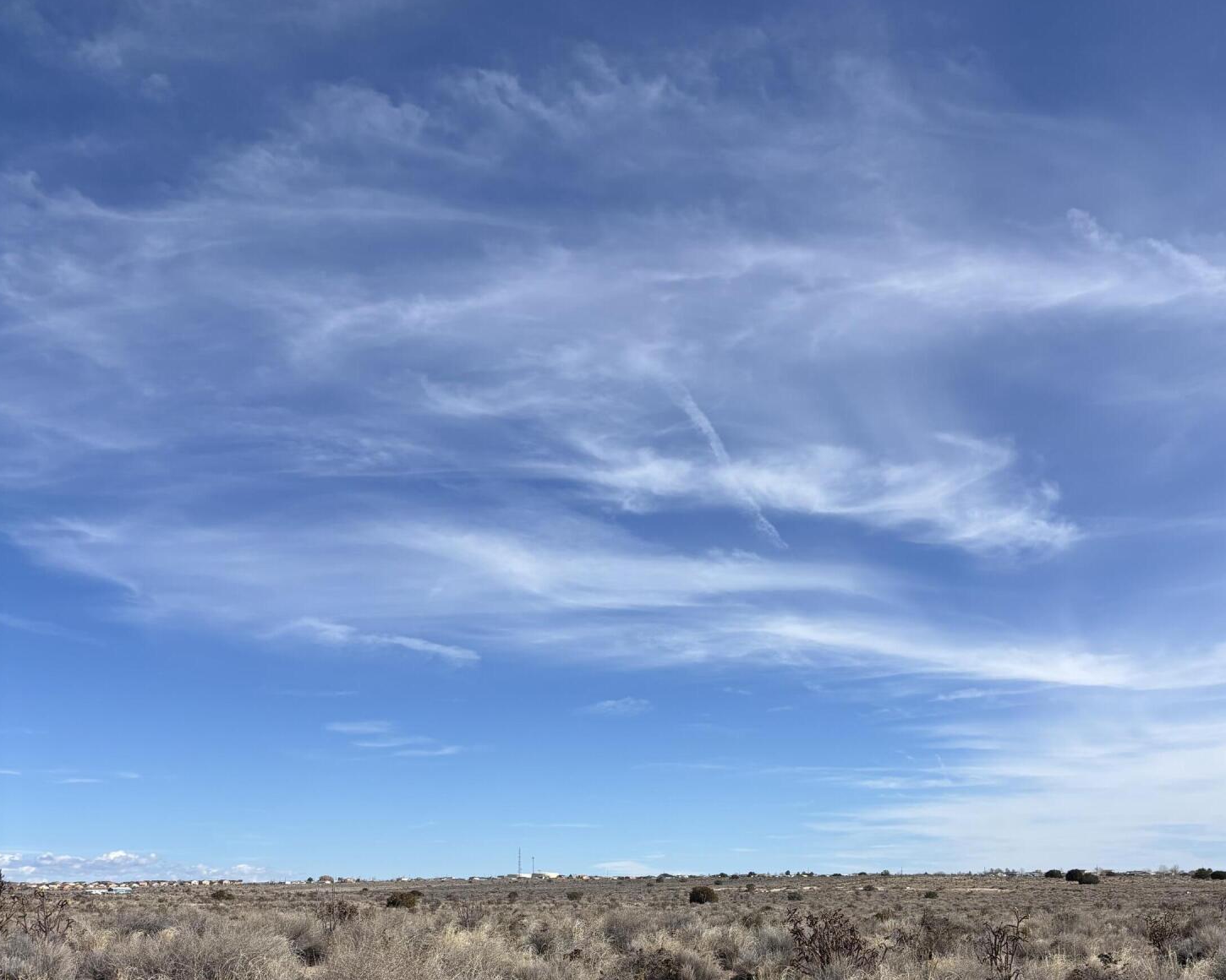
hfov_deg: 51.5
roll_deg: +0.2
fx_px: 1270
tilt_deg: +3.5
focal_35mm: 35
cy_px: 826
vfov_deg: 40.0
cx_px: 629
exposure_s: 1/4630
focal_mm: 5.96
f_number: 1.6
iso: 50
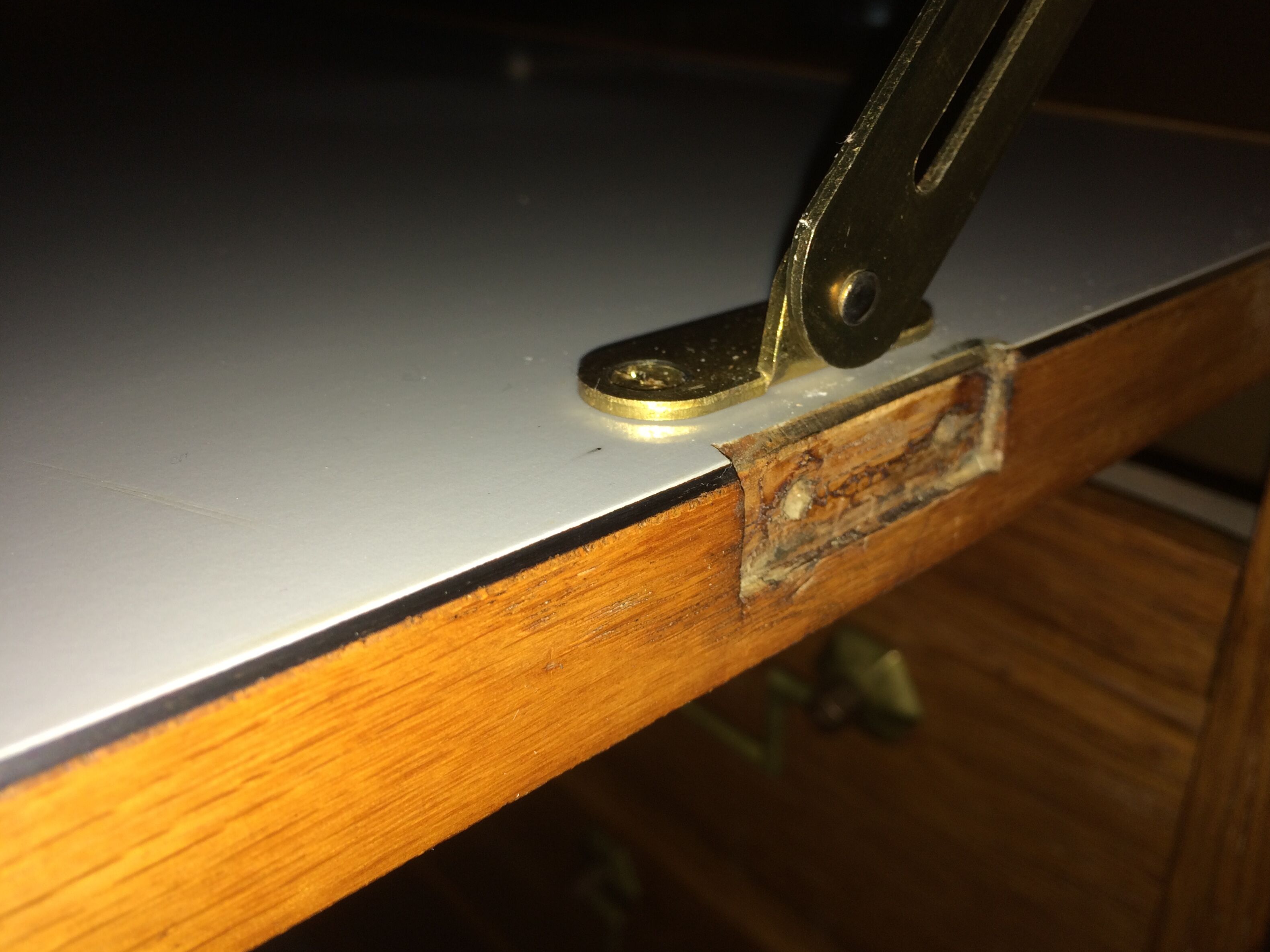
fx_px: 1101
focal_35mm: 30
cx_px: 650
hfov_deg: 60.0
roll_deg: -0.9
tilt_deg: -29.5
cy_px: 482
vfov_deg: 46.8
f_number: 2.2
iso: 32
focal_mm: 4.15
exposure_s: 1/124
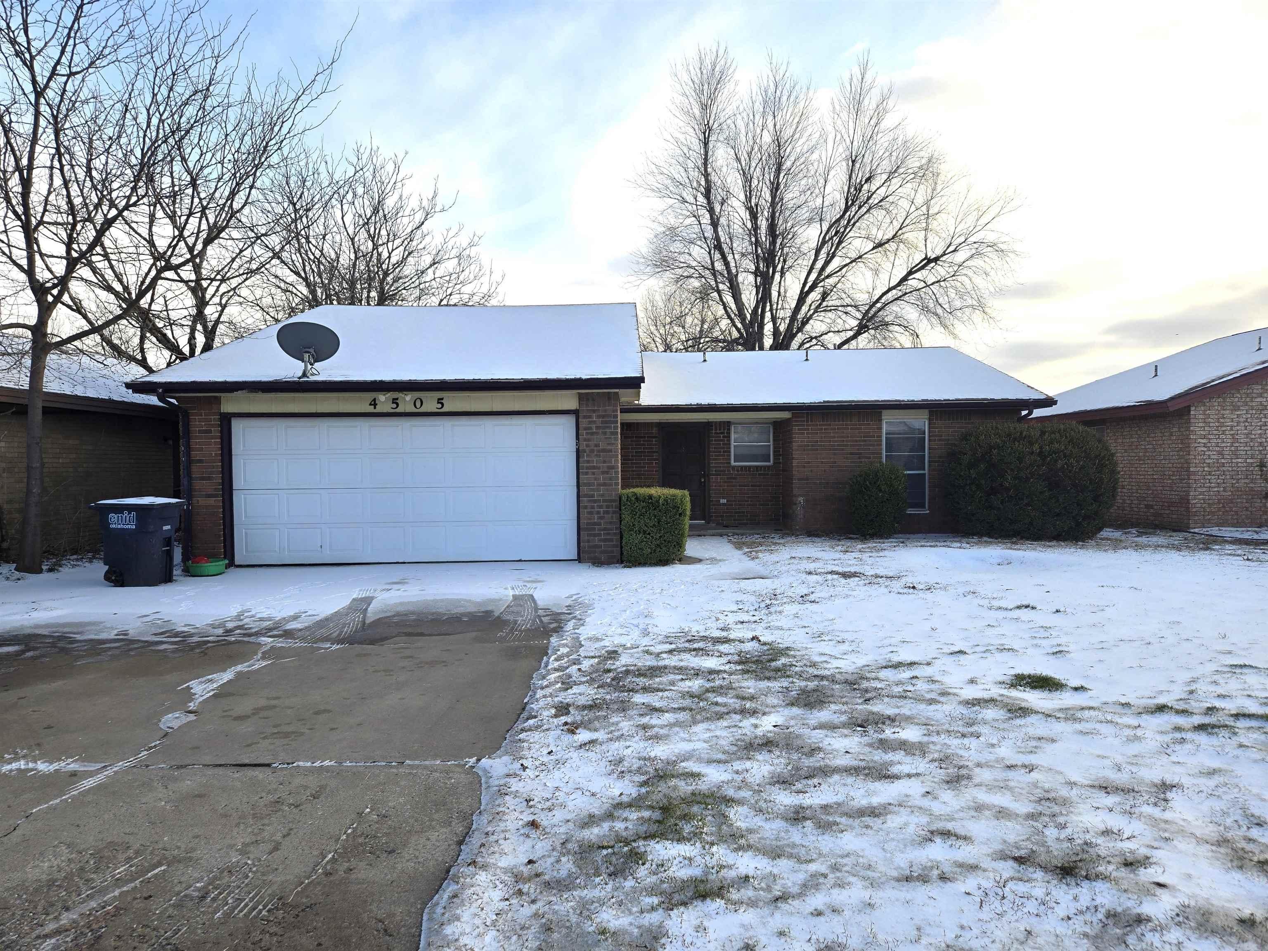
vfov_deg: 58.9
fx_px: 843
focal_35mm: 23
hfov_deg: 73.9
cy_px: 476
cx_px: 634
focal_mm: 5.4
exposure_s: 1/805
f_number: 1.8
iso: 25
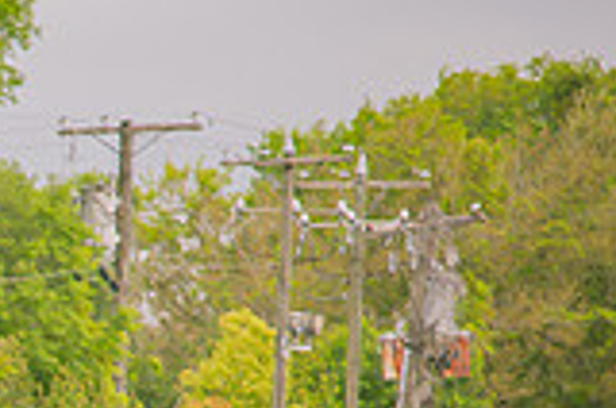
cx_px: -477
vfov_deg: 3.1
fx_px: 7446
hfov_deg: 4.7
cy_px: 727
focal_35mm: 436
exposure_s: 1/200
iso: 200
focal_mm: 120
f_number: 4
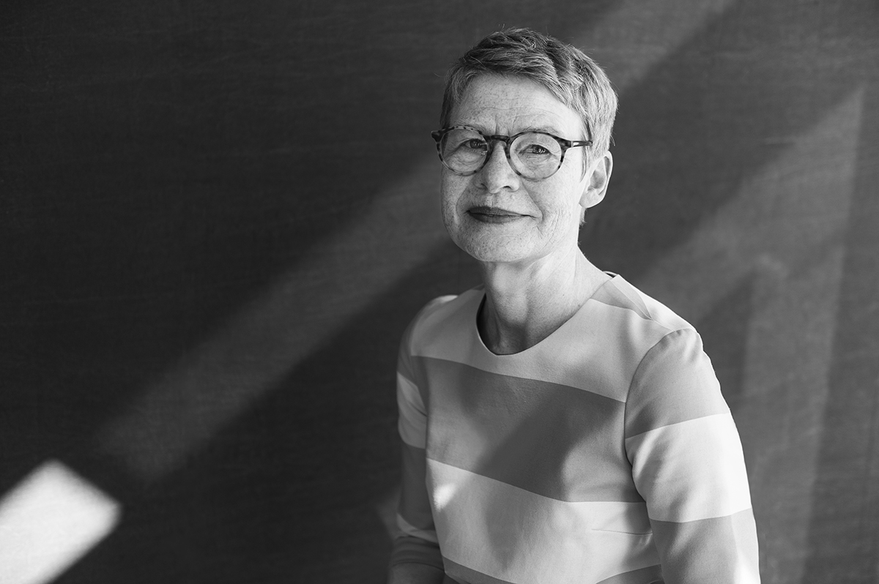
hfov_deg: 39.6
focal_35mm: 50
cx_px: 440
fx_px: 1220
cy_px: 292
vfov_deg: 26.9
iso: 200
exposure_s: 1/125
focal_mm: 50
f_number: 2.8
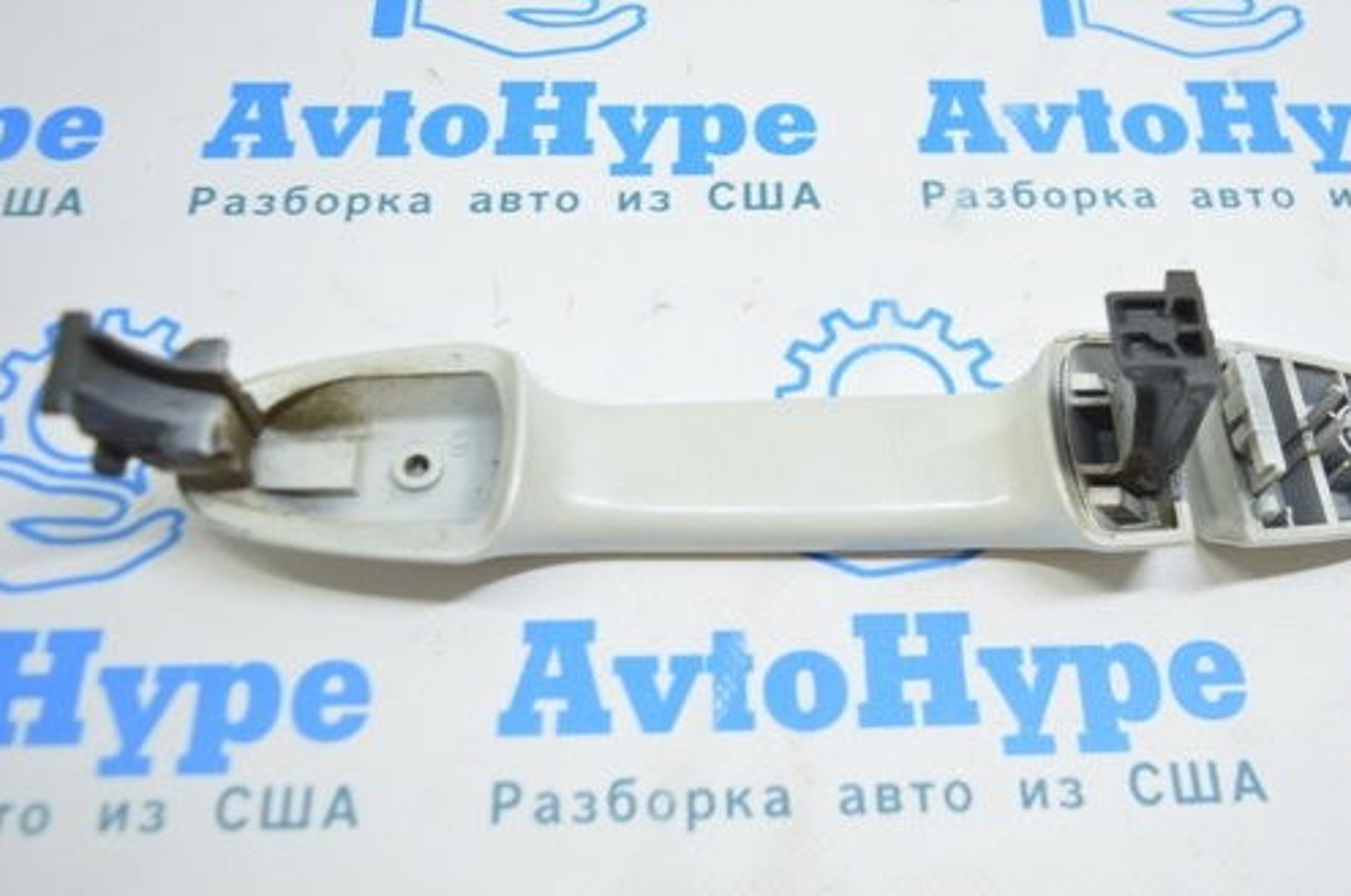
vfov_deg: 32.8
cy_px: 407
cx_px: 774
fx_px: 1523
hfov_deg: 47.7
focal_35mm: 41
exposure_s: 1/50
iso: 400
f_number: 3.8
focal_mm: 21
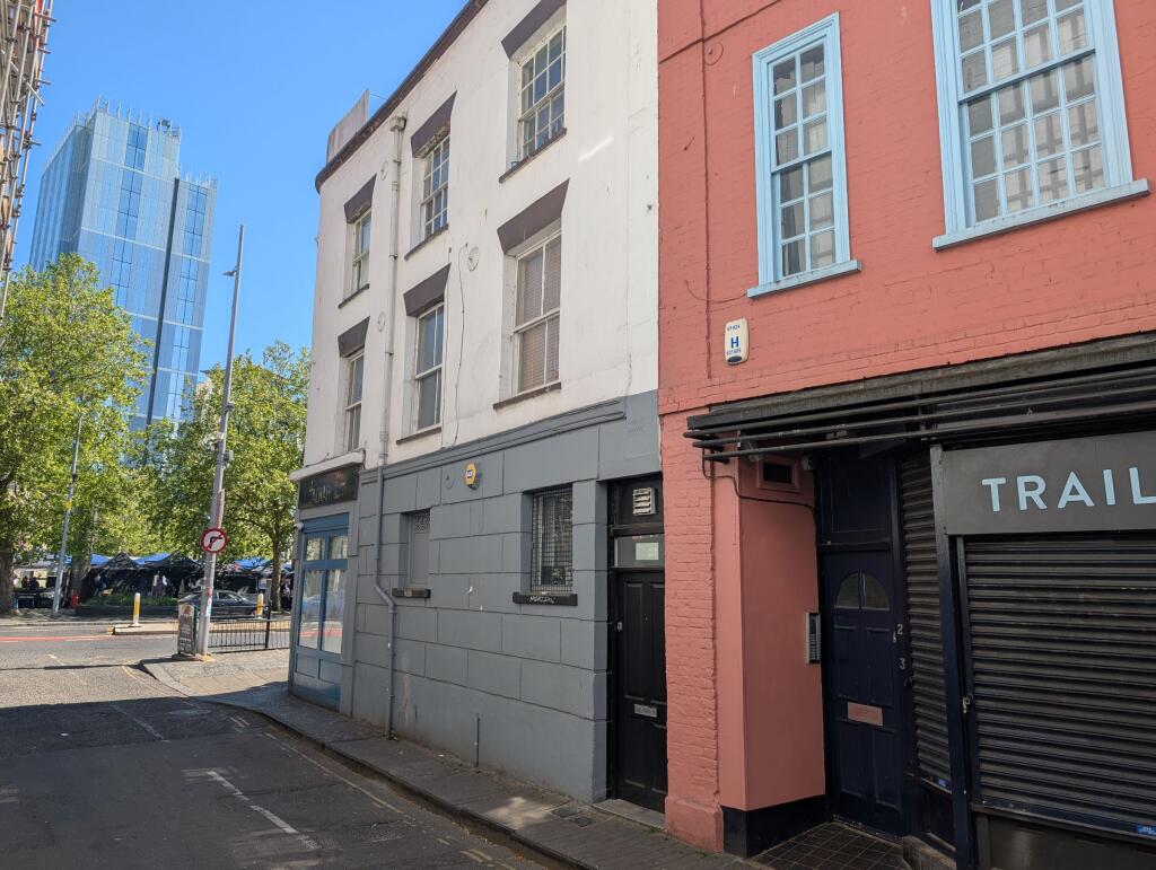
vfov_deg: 56.9
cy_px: 435
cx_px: 578
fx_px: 803
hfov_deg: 71.5
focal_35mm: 24
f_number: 1.68
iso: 21
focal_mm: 6.9
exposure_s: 1/577
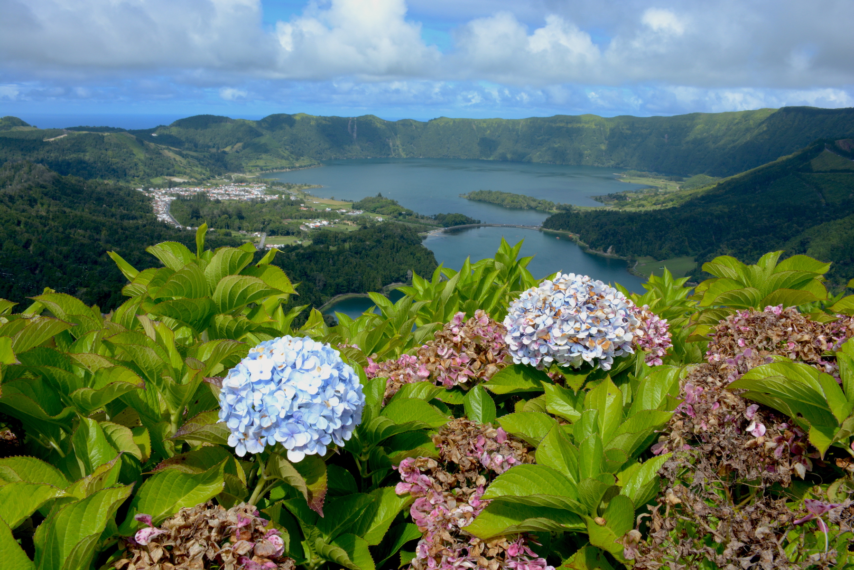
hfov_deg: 61.9
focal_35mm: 30
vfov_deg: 43.6
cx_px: 427
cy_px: 285
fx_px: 712
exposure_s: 1/250
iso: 400
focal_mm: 20
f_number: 18
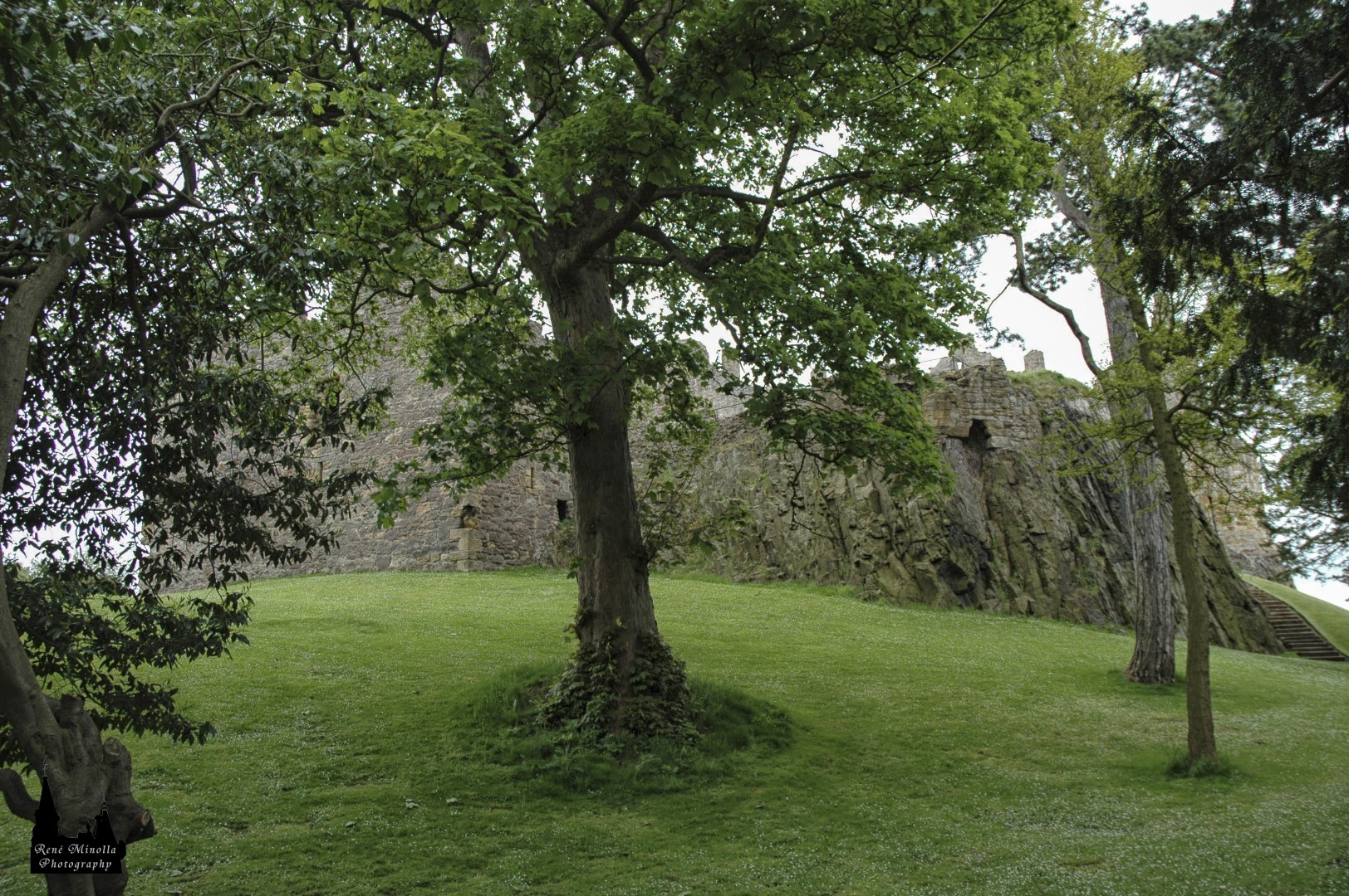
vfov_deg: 47.9
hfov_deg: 67.4
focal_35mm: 27
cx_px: 674
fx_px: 1011
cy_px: 448
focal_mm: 18
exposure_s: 1/125
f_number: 5.6
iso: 200
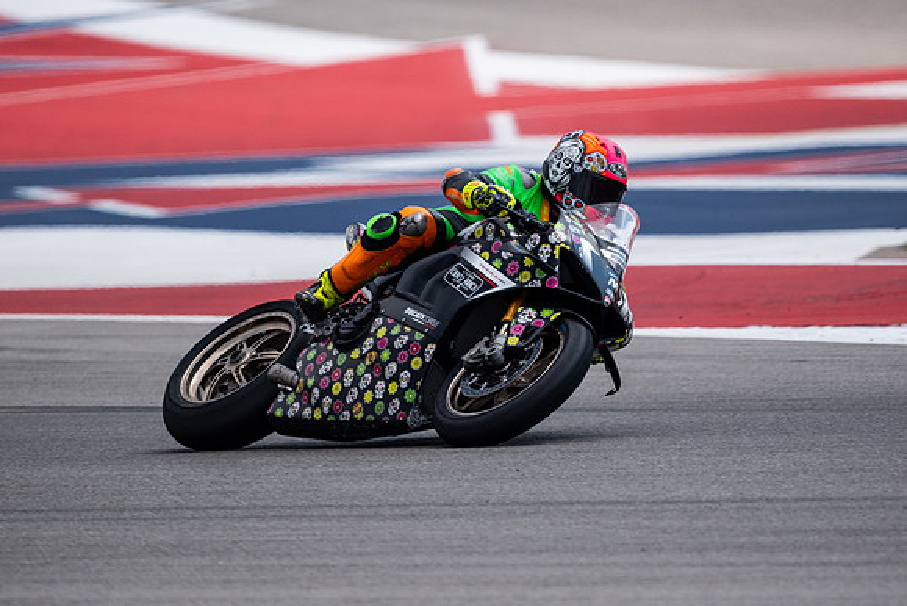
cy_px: 303
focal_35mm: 750
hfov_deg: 2.7
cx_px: 454
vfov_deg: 1.8
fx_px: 18899
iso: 400
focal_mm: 500
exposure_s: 1/2500
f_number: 5.6
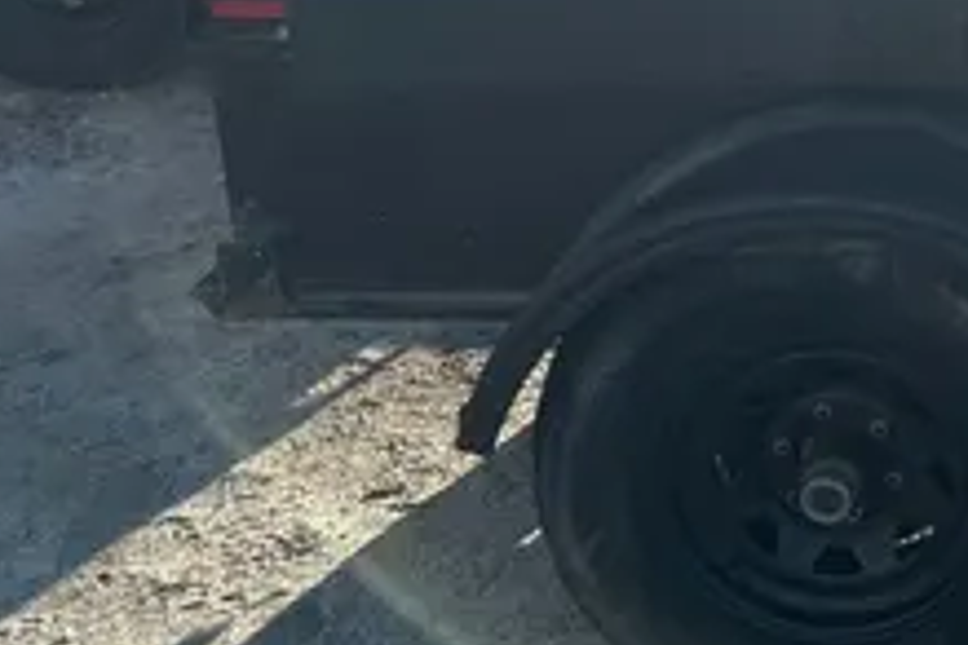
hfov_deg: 26.5
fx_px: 1828
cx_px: 1145
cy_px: -170
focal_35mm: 68
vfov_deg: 18.7
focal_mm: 5.7
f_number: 1.5
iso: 50
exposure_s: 1/2632
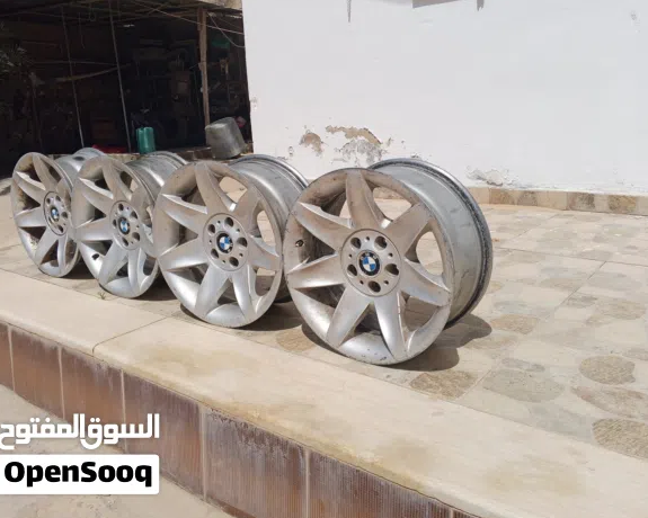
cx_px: 329
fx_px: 479
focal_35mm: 25
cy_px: 251
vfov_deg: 56.8
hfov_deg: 68.1
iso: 103
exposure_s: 1/1783
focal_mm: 4.09
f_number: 1.6
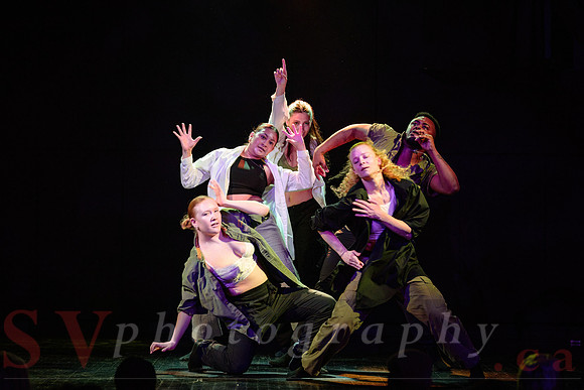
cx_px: 292
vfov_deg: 8.6
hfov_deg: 12.9
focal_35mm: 159
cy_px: 232
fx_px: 2576
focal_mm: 130
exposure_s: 1/250
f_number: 2.8
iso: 1600
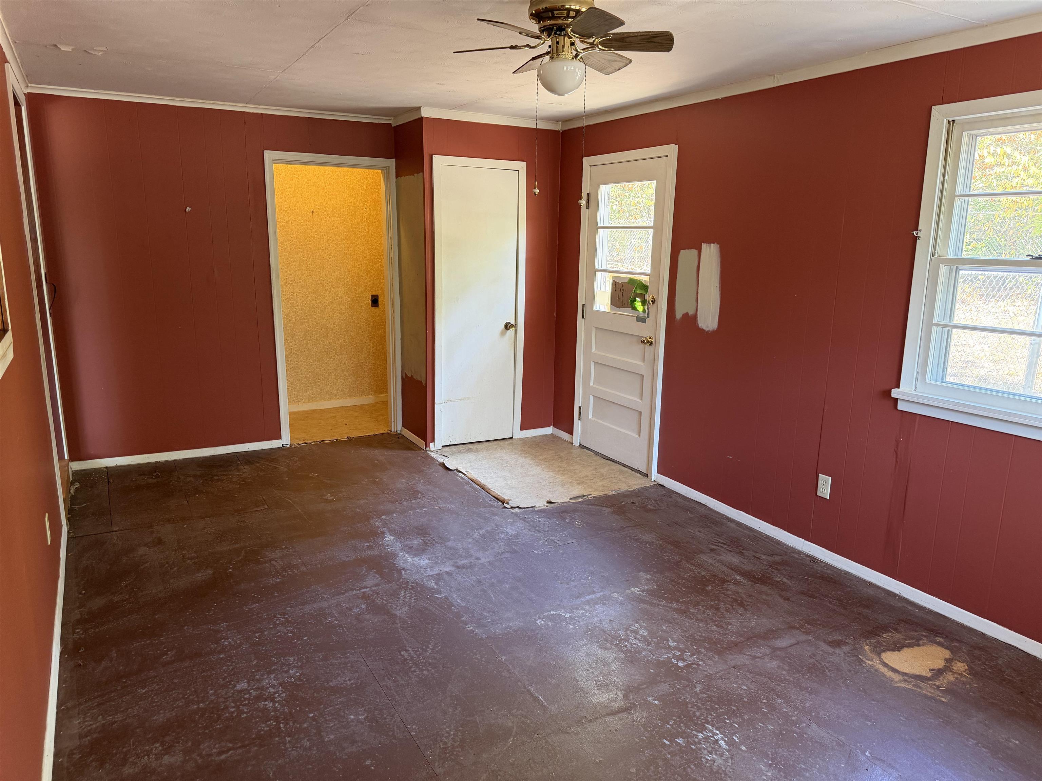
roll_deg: -0.5
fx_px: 722
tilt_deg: -12.2
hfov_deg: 71.6
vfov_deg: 56.8
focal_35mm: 24
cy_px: 390
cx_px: 521
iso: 320
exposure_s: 1/60
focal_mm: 6.76
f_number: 1.78
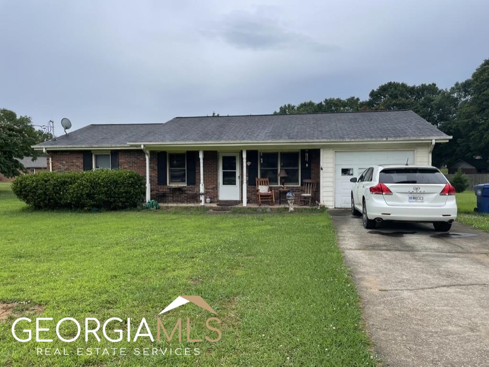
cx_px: 244
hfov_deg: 67.3
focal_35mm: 26
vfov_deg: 53.1
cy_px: 184
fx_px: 367
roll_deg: +0.6
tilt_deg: -1.1
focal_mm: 4.2
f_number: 1.6
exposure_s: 1/1490
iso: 32
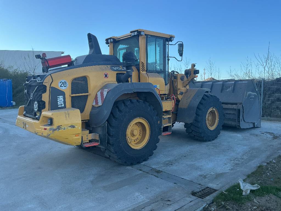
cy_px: 106
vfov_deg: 48.2
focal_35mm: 29
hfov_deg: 61.7
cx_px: 140
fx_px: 235
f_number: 1.8
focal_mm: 3
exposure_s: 1/728
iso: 25
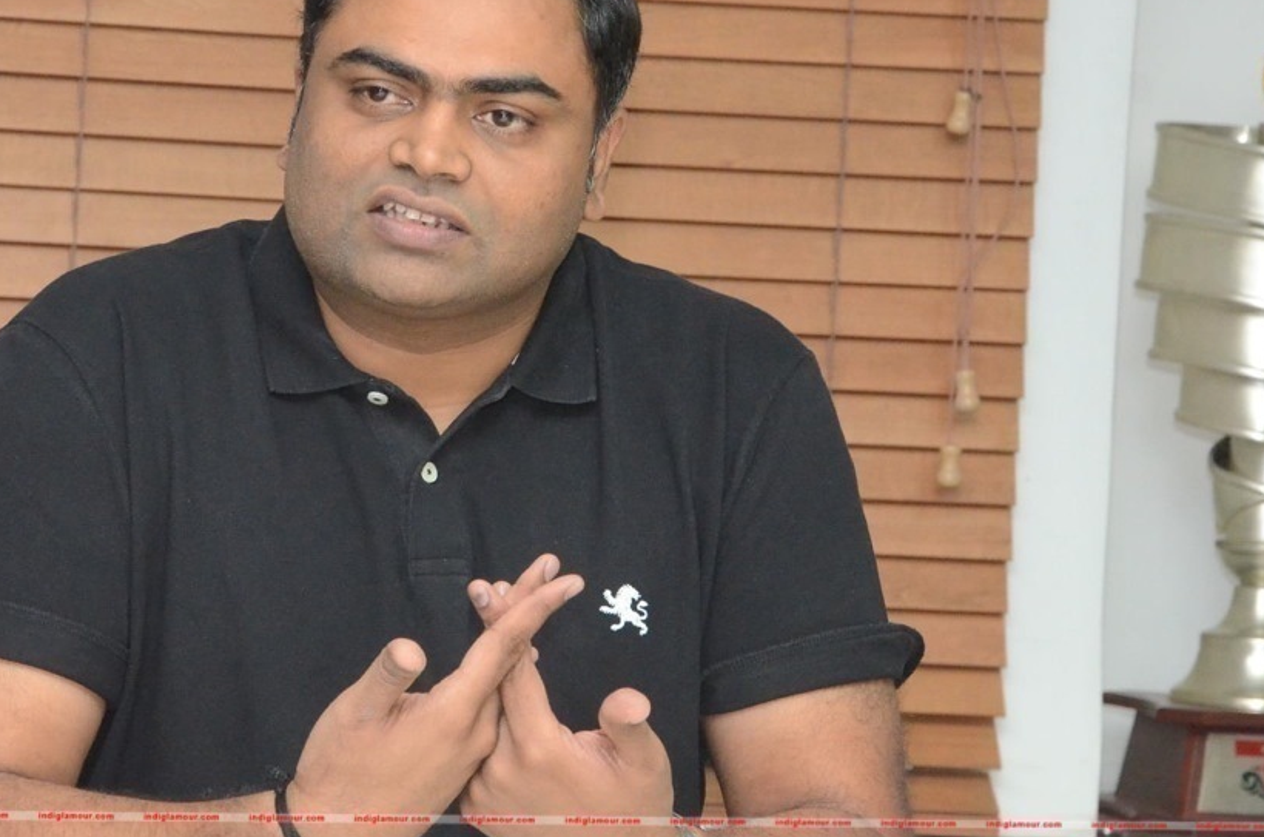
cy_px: 398
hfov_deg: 10.2
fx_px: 7077
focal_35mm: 202
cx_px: 496
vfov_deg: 6.8
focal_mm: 92
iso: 4000
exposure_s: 1/125
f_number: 6.3
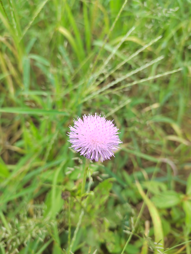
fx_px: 169
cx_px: 96
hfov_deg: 58.9
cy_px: 127
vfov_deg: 73.9
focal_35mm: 23
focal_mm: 5.52
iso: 113
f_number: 1.9
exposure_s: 1/100
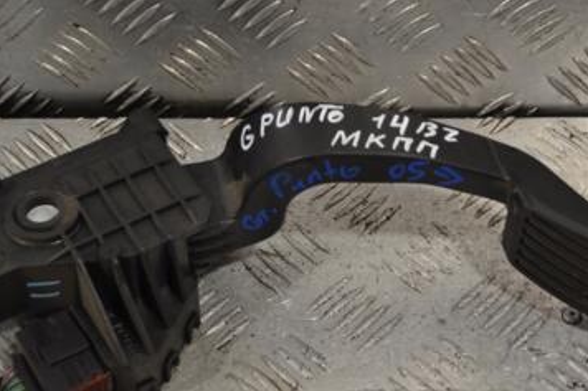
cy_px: 195
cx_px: 322
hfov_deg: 25.1
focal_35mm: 81
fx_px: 1322
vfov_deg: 16.8
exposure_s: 1/50
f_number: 4.8
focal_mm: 32
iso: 100
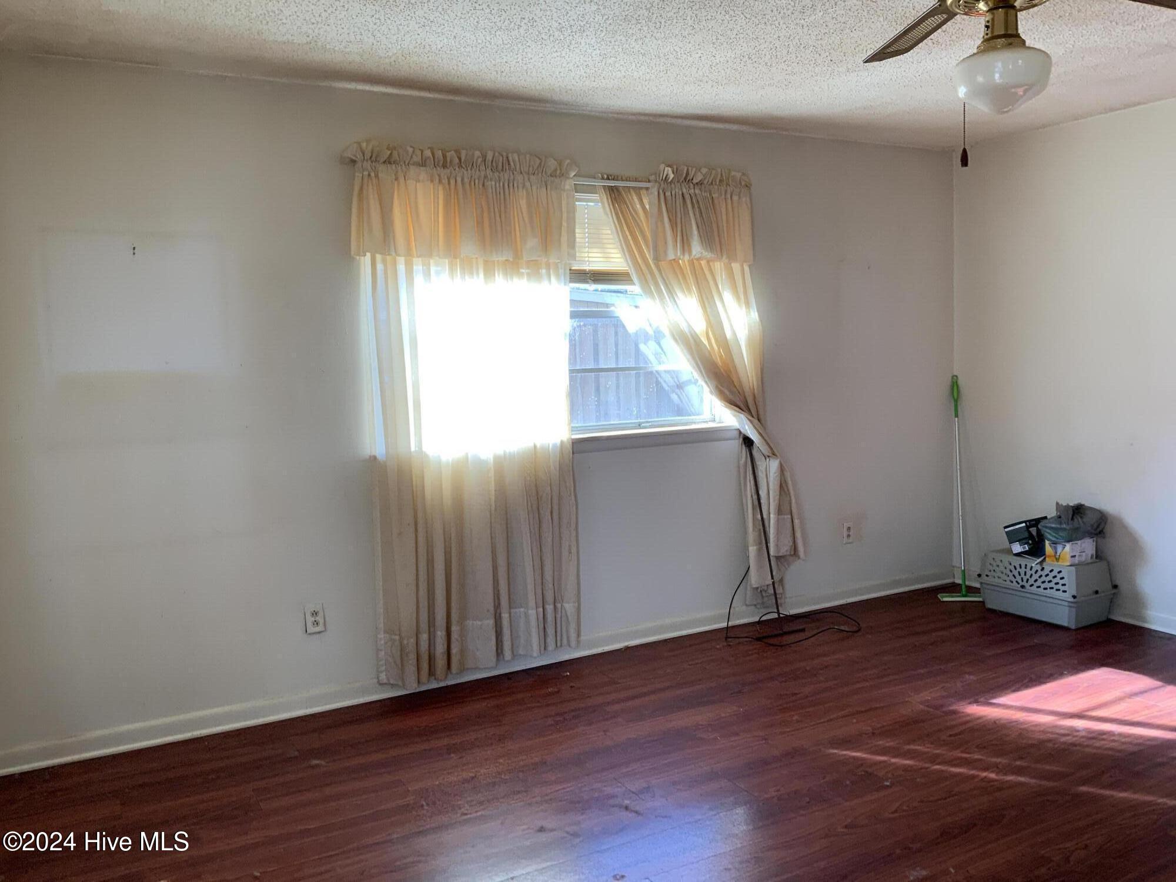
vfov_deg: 48.2
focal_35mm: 29
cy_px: 441
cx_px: 588
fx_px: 985
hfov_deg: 61.7
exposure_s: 1/120
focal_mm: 3
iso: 40
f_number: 1.8
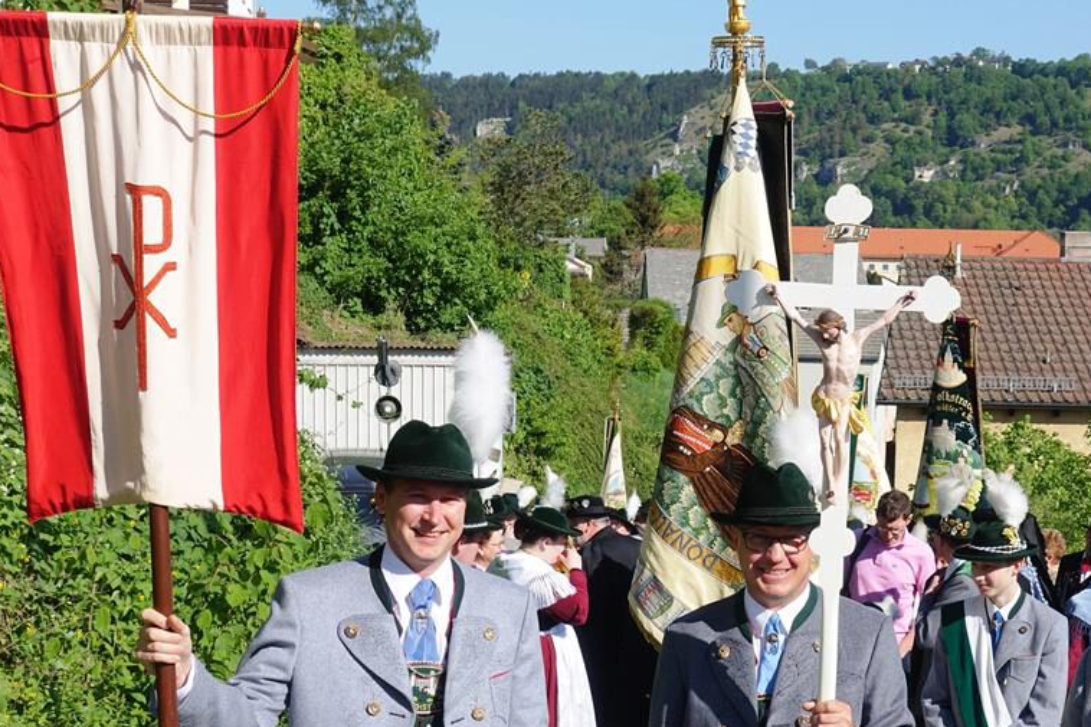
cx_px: 746
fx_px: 2272
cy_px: 497
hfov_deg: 26.8
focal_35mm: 75
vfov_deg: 18.1
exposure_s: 1/500
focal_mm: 18.89
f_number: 5.6
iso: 125
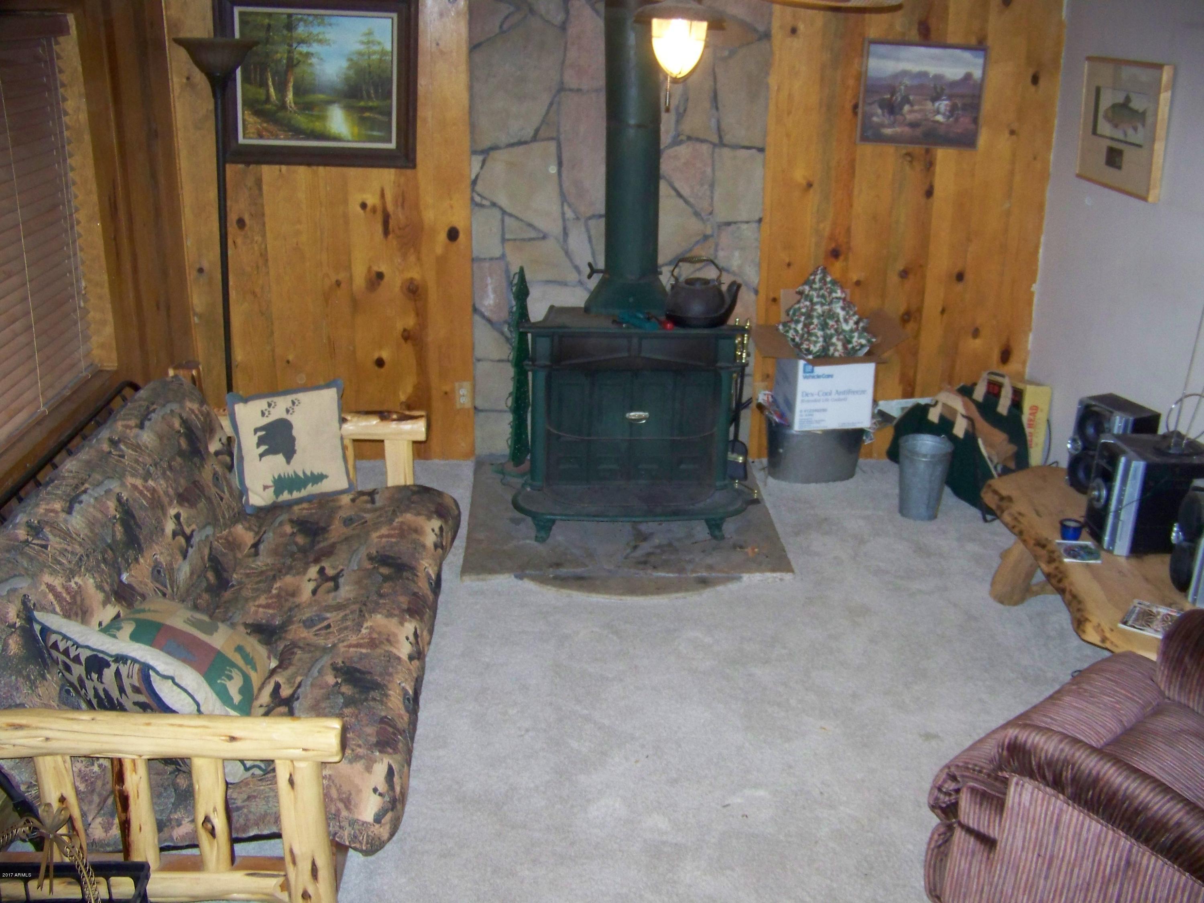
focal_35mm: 36
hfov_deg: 51.4
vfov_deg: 39.7
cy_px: 452
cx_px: 602
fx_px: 1252
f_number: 2.8
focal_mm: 5.85
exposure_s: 1/30
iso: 200
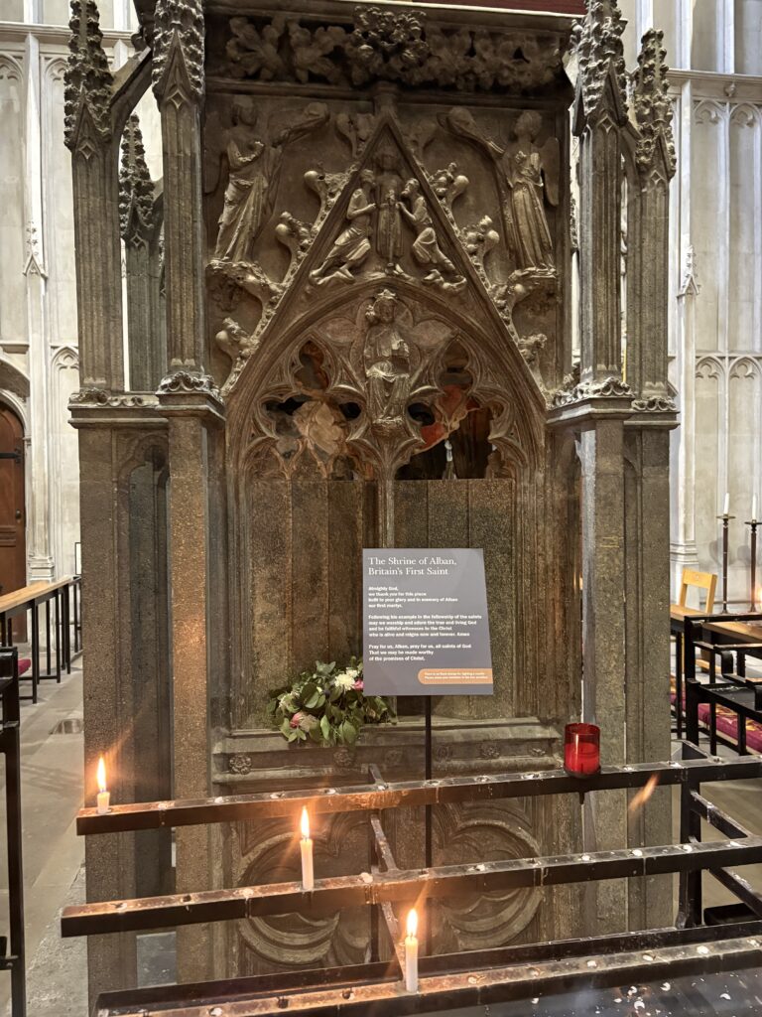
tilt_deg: -0.8
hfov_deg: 53.1
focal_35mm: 26
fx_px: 763
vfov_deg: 67.3
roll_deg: +0.3
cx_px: 381
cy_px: 508
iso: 640
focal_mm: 5.96
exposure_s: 1/25
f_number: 1.6
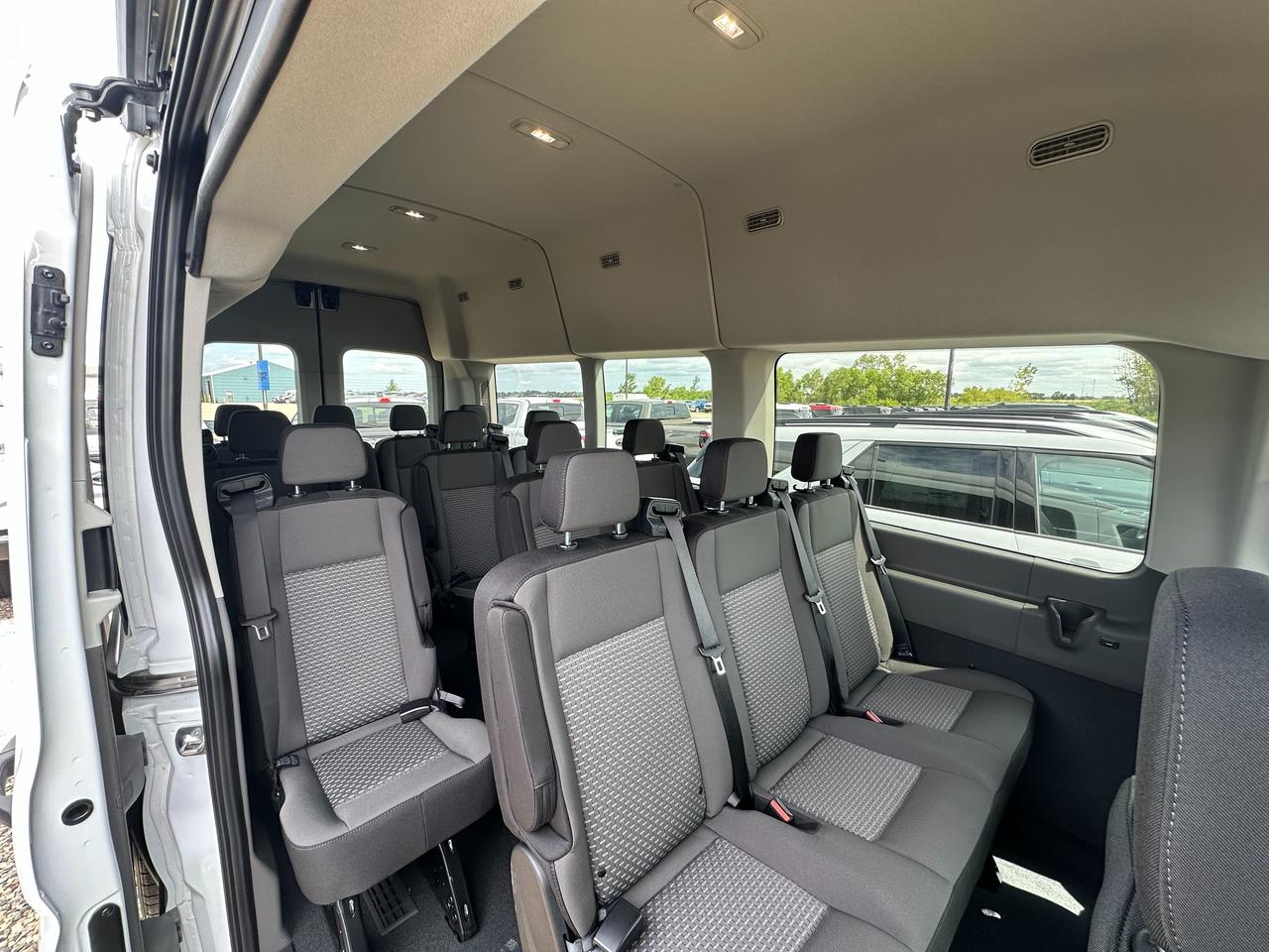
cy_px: 476
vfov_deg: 85.7
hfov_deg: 102.1
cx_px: 634
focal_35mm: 14
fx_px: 513
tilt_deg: -8.8
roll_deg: +0.3
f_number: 2.2
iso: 64
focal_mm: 2.22
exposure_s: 1/99
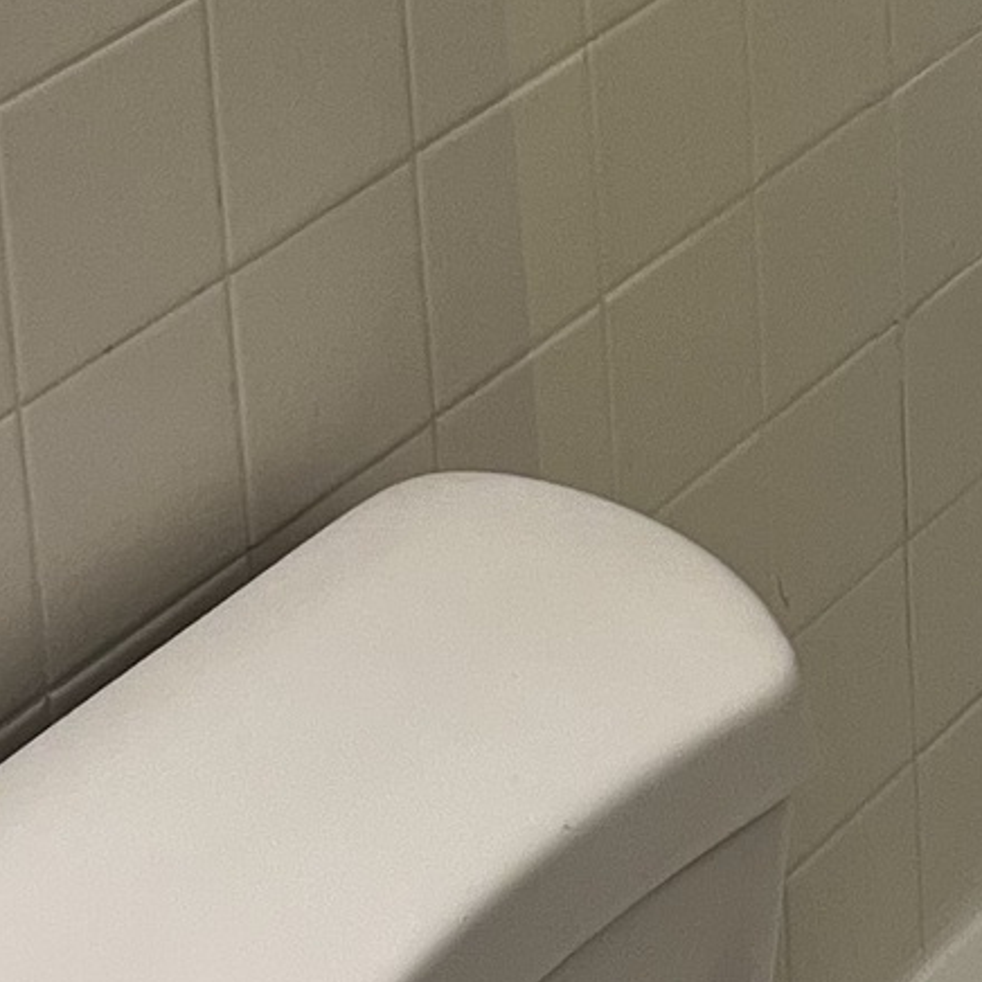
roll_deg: -0.2
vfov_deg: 10.5
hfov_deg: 10.4
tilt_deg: -20.0
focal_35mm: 162
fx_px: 5199
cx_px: 1511
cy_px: -428
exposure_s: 1/120
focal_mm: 5.1
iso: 125
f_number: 1.6
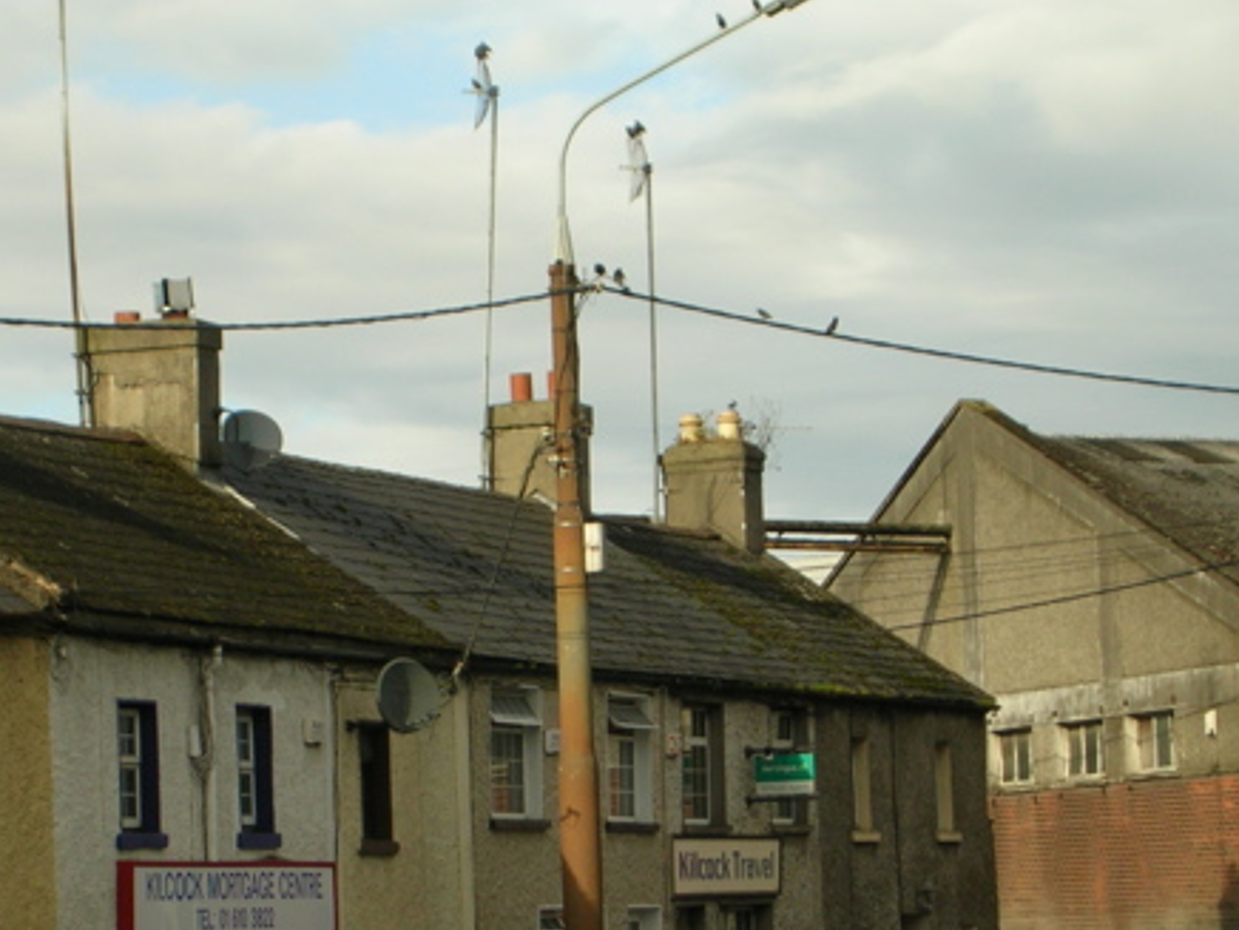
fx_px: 6049
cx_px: 543
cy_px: 680
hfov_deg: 11.7
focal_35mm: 169
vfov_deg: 8.8
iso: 50
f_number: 4.9
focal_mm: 17.4
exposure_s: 1/280
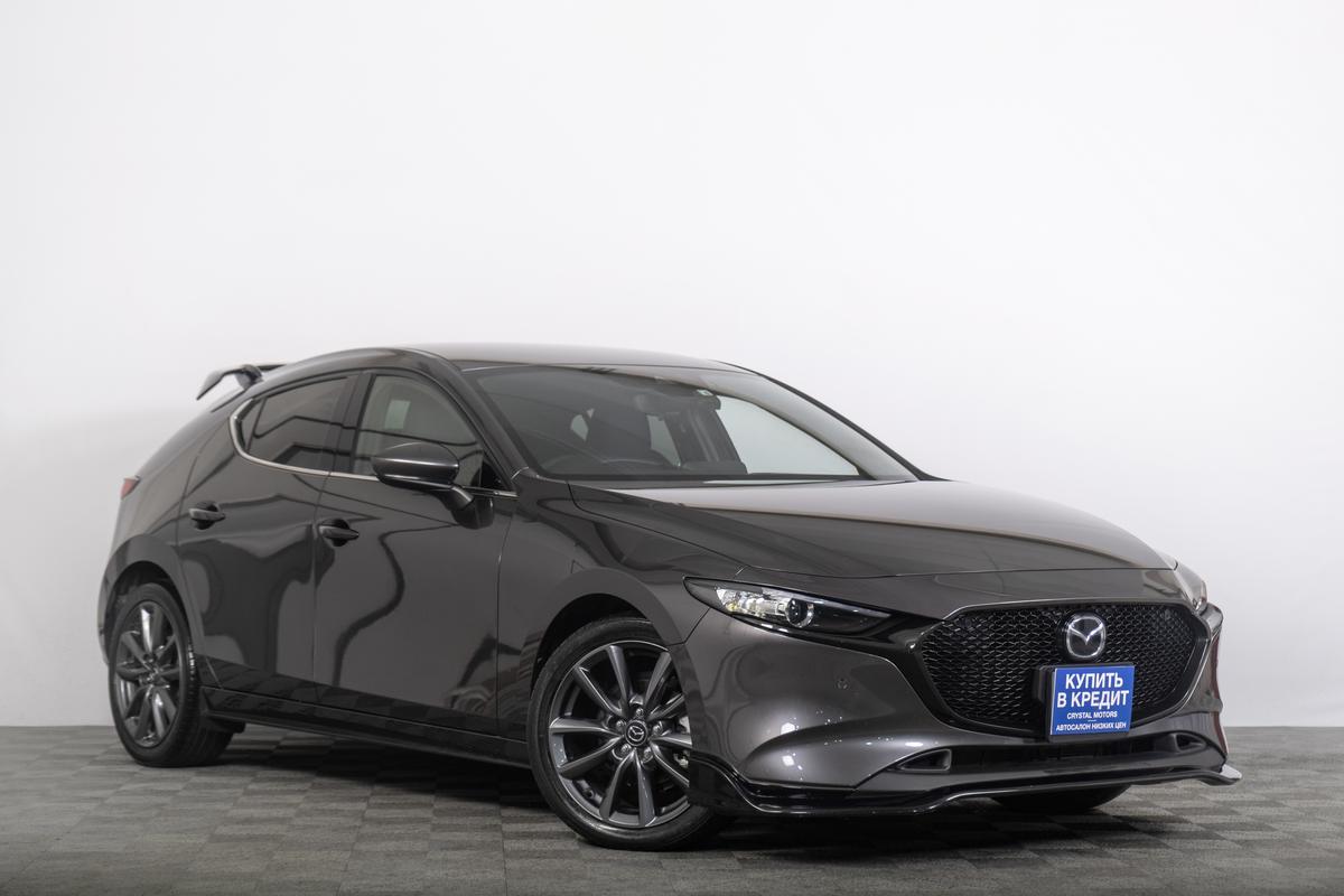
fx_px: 2613
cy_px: 448
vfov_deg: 19.5
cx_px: 672
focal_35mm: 70
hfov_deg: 28.8
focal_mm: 46.6
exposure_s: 1/125
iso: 125
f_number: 4
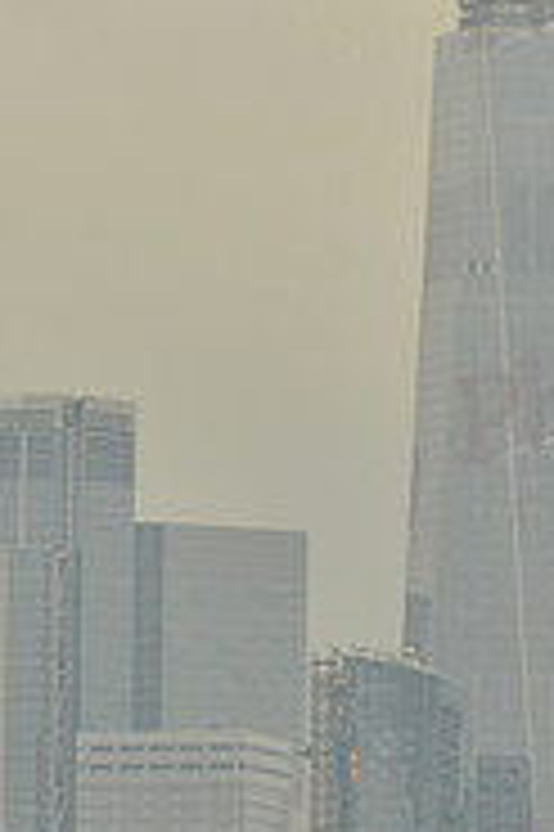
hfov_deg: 1.6
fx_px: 20350
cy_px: 648
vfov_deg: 2.3
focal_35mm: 880
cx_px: 223
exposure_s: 1/1600
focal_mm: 280
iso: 400
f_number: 5
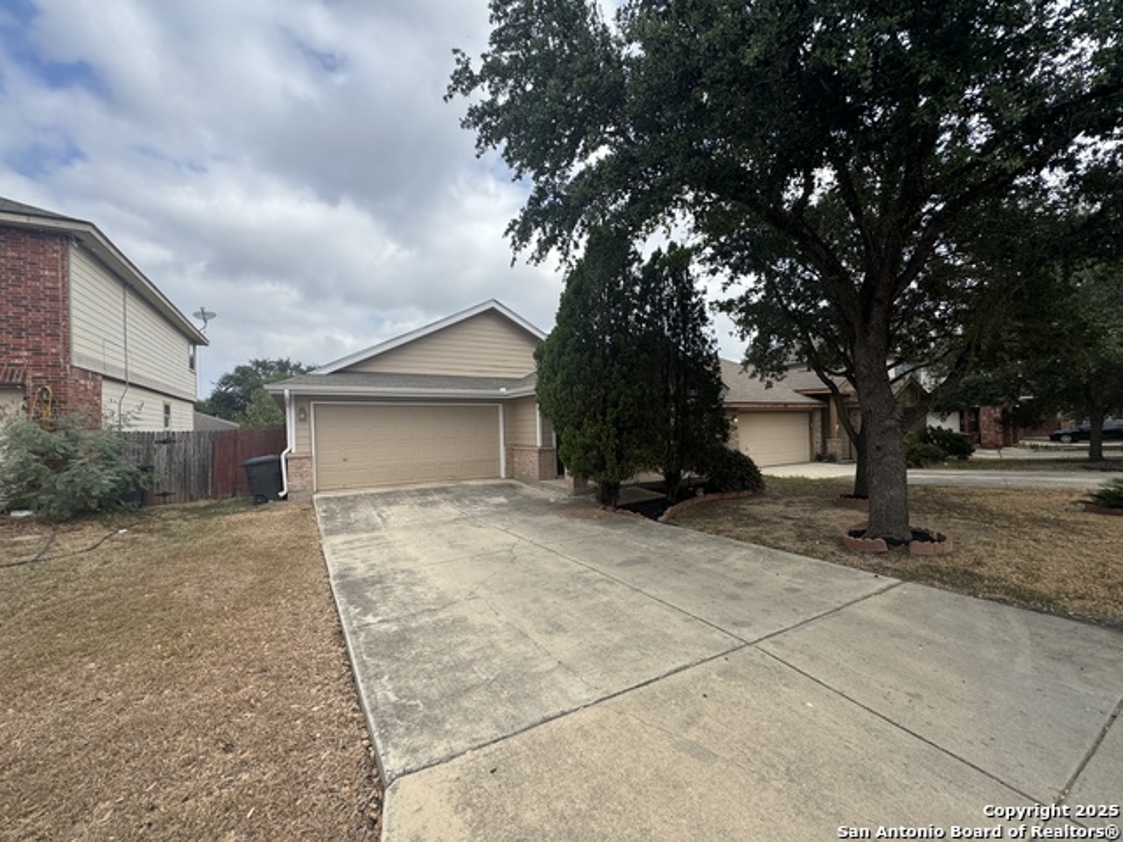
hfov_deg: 102.1
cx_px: 562
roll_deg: +1.5
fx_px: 454
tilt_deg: +1.1
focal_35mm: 14
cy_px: 421
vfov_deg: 85.7
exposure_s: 1/1034
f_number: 2.2
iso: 40
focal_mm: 2.22
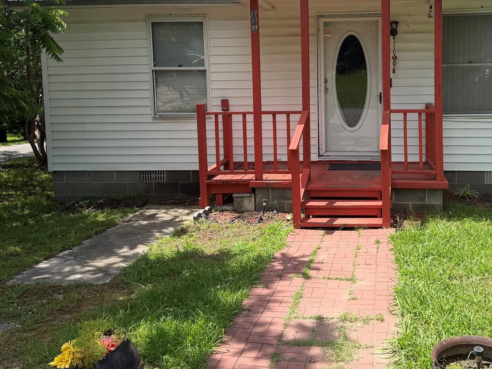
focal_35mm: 38
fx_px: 540
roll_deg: +0.6
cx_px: 326
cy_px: 128
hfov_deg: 48.2
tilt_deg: -6.7
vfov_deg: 37.4
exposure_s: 1/2611
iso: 80
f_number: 1.78
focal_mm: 6.76
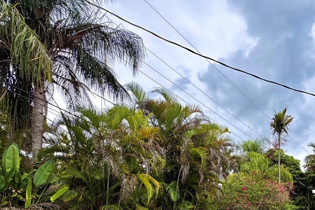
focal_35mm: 32
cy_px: 222
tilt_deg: -0.1
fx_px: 280
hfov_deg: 55.0
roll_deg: +0.4
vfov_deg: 36.0
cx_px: 248
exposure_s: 1/770
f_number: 2.2
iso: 40
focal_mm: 2.22
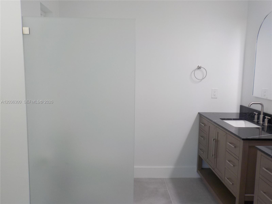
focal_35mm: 30
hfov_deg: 60.0
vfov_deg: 46.8
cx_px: 136
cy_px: 102
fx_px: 236
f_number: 3.3
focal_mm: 4.1
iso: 125
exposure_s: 1/40
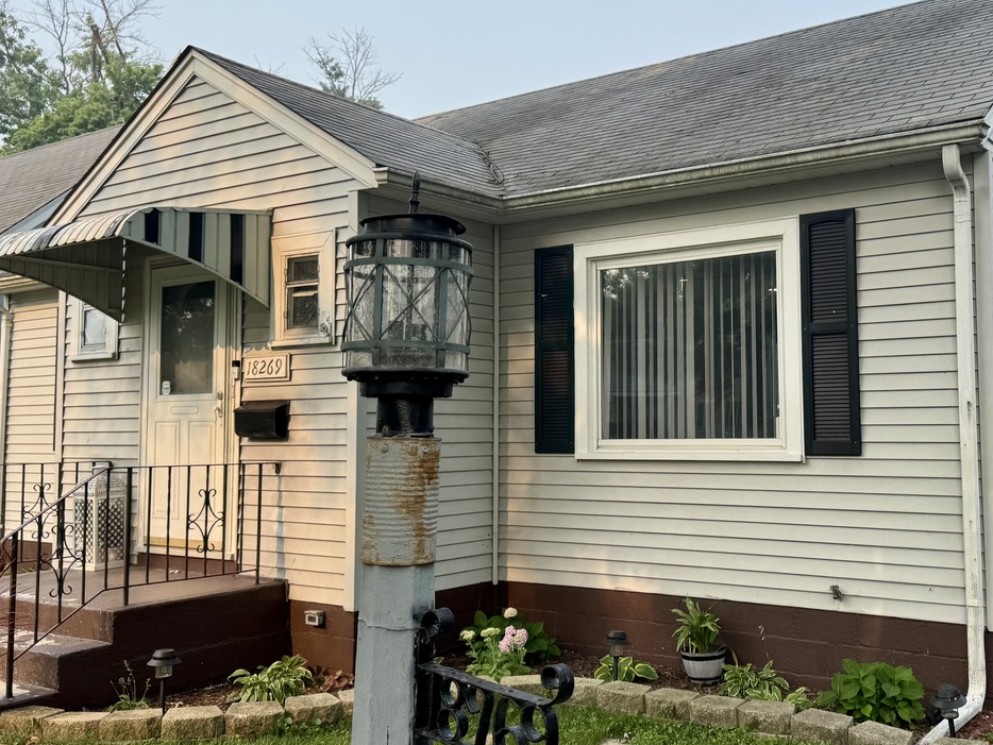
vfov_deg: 38.7
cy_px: 351
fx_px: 1062
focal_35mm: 37
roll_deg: +0.1
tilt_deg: +2.5
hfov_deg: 49.6
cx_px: 623
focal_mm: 6.76
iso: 80
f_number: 1.78
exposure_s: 1/1637
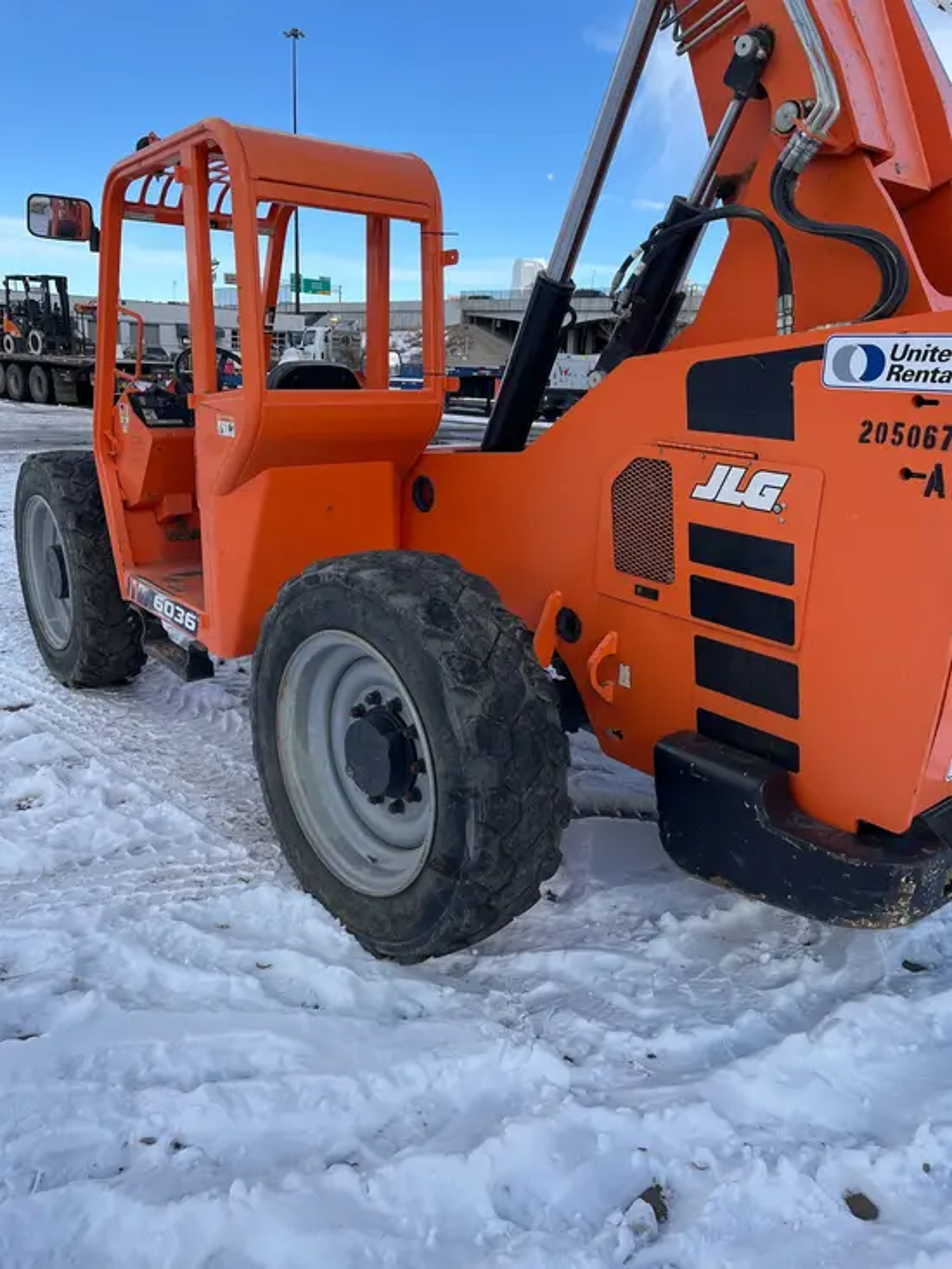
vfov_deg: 67.3
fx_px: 953
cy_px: 634
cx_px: 476
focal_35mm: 26
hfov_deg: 53.1
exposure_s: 1/2137
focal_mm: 5.1
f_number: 1.6
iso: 50
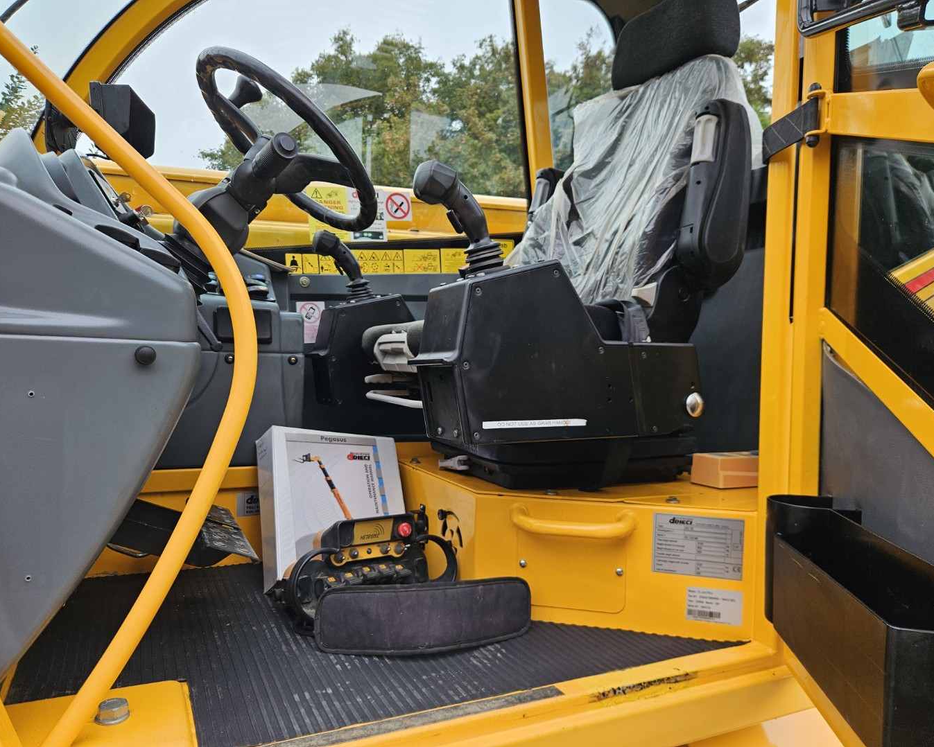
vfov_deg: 58.8
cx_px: 451
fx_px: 664
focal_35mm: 24
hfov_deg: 70.3
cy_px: 374
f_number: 1.8
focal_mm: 5.4
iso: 50
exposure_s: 1/180
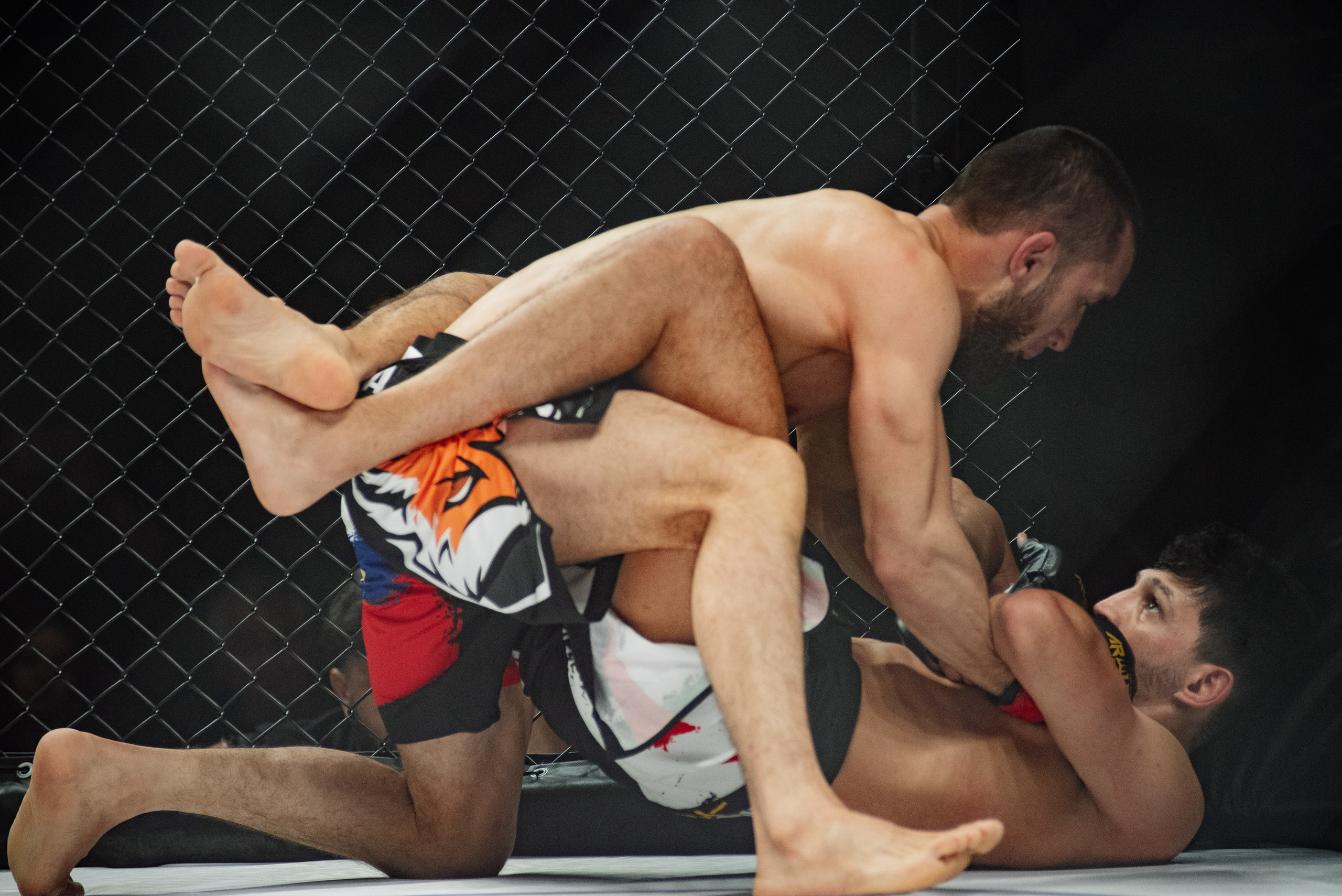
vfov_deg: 7.4
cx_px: 671
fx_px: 6899
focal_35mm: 185
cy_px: 448
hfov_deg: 11.1
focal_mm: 185
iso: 2000
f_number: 4
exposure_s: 1/640
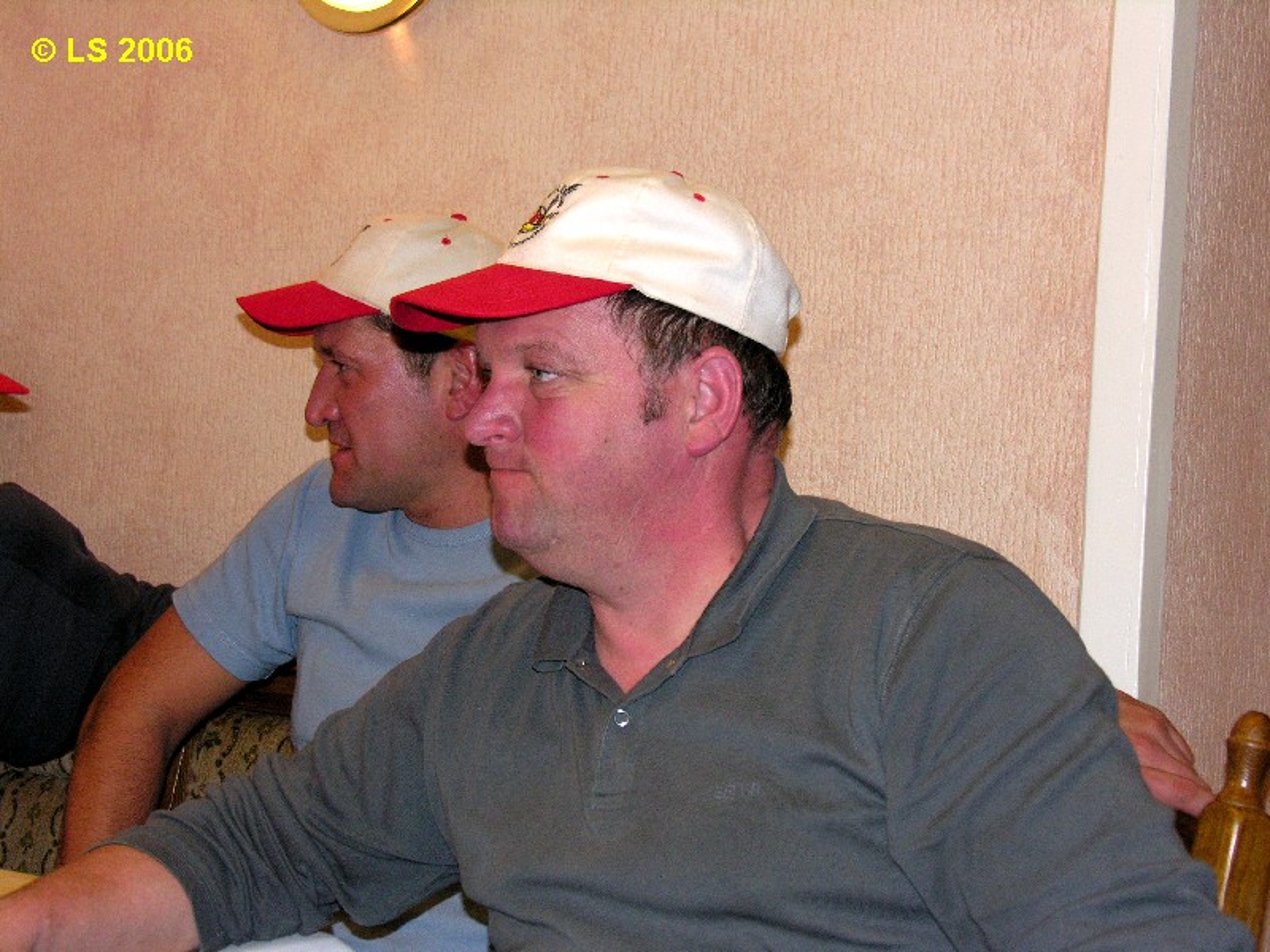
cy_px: 476
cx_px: 635
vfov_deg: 20.7
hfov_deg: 27.4
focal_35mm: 71
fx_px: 2605
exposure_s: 1/60.1
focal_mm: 18
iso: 200
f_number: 3.3
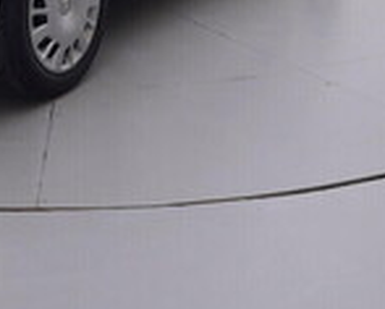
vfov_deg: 17.6
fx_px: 899
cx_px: 75
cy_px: -151
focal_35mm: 79
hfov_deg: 23.8
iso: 200
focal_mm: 15
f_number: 5
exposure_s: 1/80
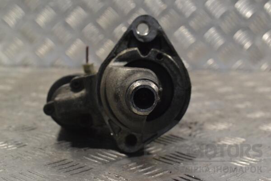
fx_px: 497
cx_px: 136
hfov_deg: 30.5
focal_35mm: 66
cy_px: 90
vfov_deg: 20.6
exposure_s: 1/320
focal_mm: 44
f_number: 9
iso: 3200
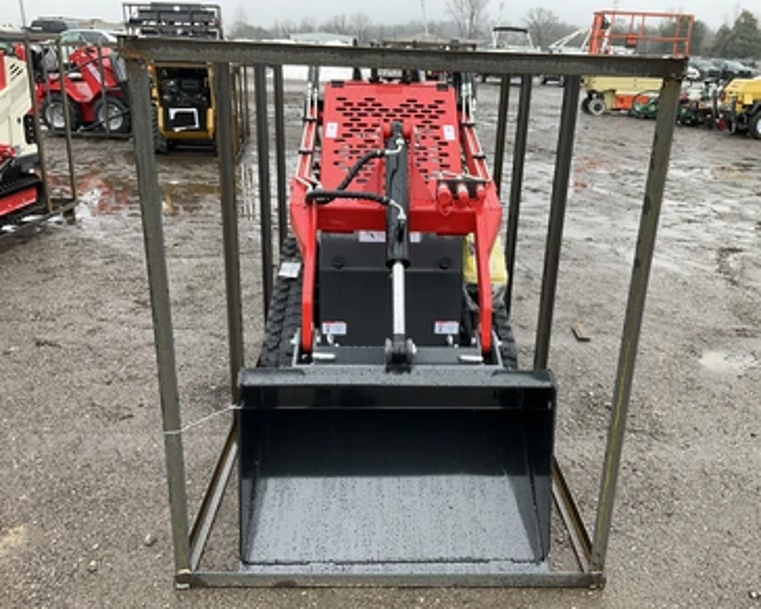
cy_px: 309
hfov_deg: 57.1
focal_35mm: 31
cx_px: 407
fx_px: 698
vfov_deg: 47.1
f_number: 1.8
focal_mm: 3
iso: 20
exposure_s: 1/122
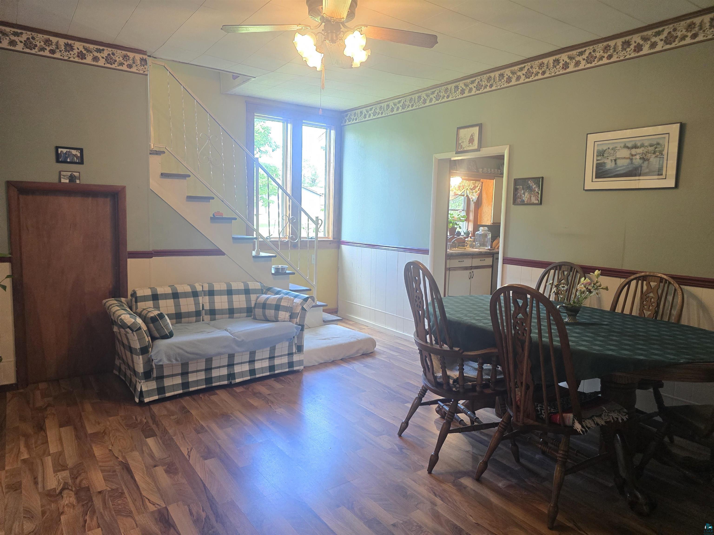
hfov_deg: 73.9
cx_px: 357
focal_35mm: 23
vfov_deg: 58.9
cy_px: 268
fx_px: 474
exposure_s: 1/120
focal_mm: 6.3
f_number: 1.7
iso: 500
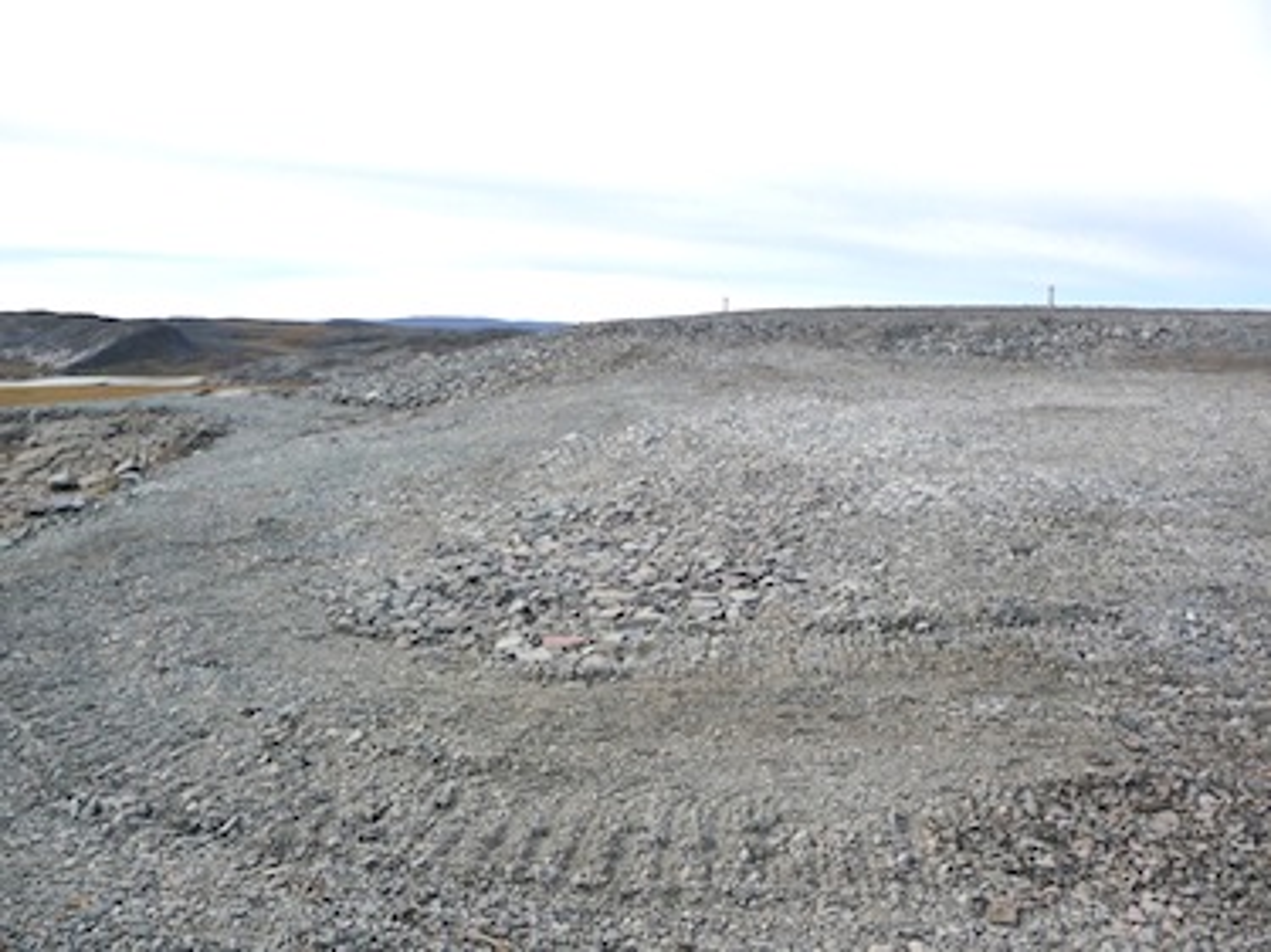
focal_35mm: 28
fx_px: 1028
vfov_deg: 49.7
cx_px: 636
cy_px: 476
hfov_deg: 63.5
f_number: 8
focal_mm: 4.7
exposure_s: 1/250
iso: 160
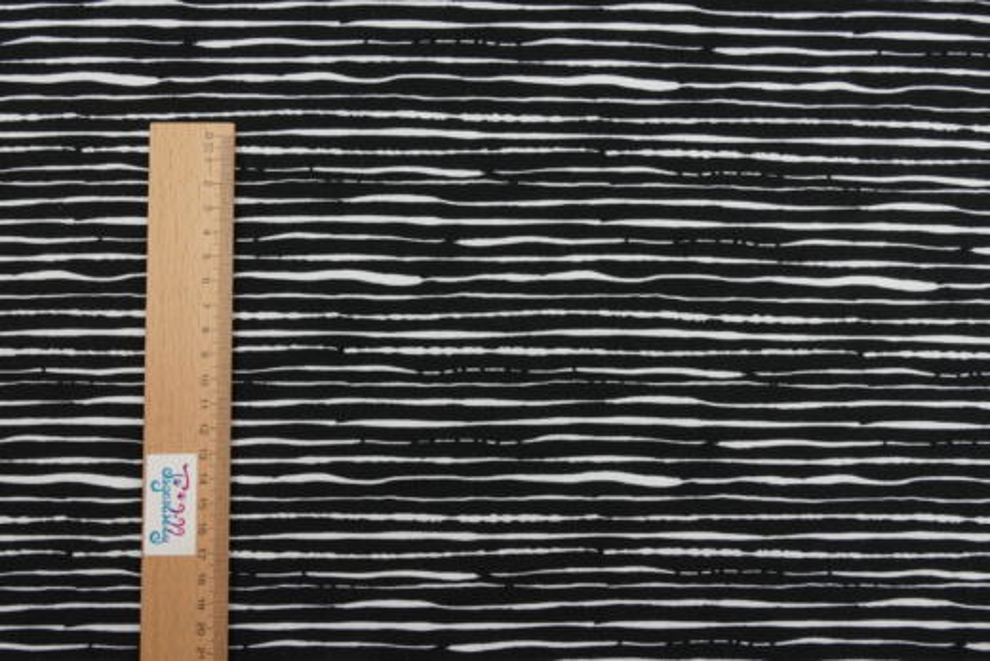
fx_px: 715
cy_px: 330
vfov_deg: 49.6
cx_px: 495
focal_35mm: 26
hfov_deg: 69.4
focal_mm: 9.46
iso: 160
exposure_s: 1/60
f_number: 8
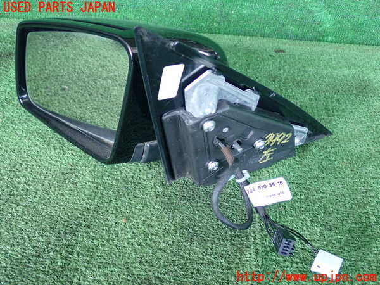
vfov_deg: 35.1
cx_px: 190
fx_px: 450
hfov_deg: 45.8
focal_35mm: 41
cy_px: 142
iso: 640
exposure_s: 1/125
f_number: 2.8
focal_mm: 7.31
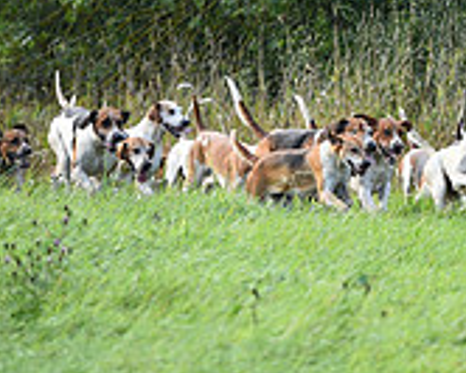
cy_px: -84
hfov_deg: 3.9
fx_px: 6790
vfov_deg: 3.1
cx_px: 786
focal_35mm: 492
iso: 900
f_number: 5
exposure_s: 1/800
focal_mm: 150
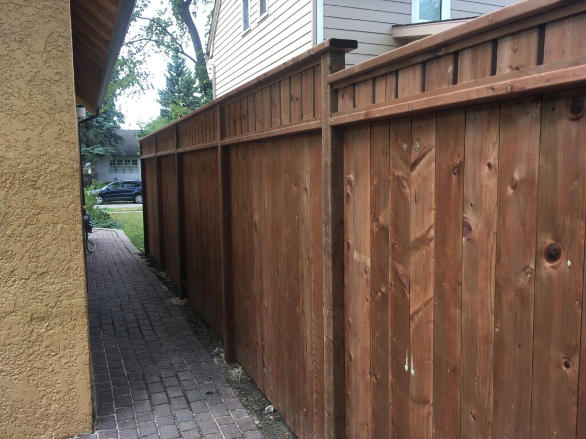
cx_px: 293
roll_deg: +1.2
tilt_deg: -4.8
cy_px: 220
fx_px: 491
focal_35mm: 29
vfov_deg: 48.2
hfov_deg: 61.7
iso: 25
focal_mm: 4.15
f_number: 2.2
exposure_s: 1/145
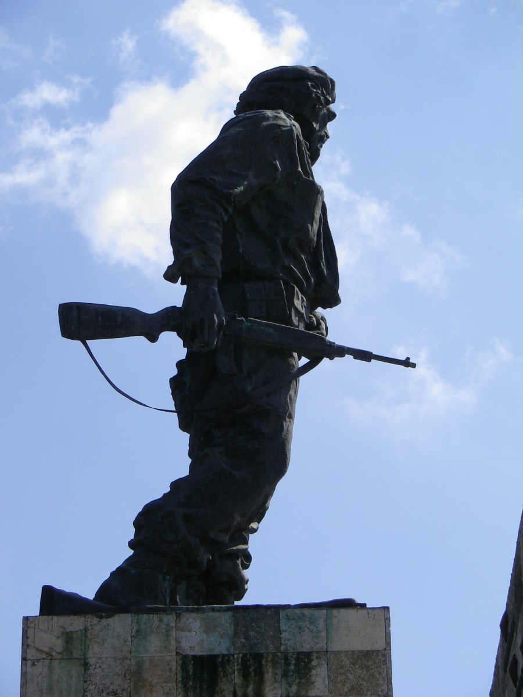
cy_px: 348
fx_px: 2981
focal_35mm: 148
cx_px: 262
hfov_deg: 10.0
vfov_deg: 13.3
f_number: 5.6
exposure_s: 1/500
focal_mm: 26.2
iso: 80
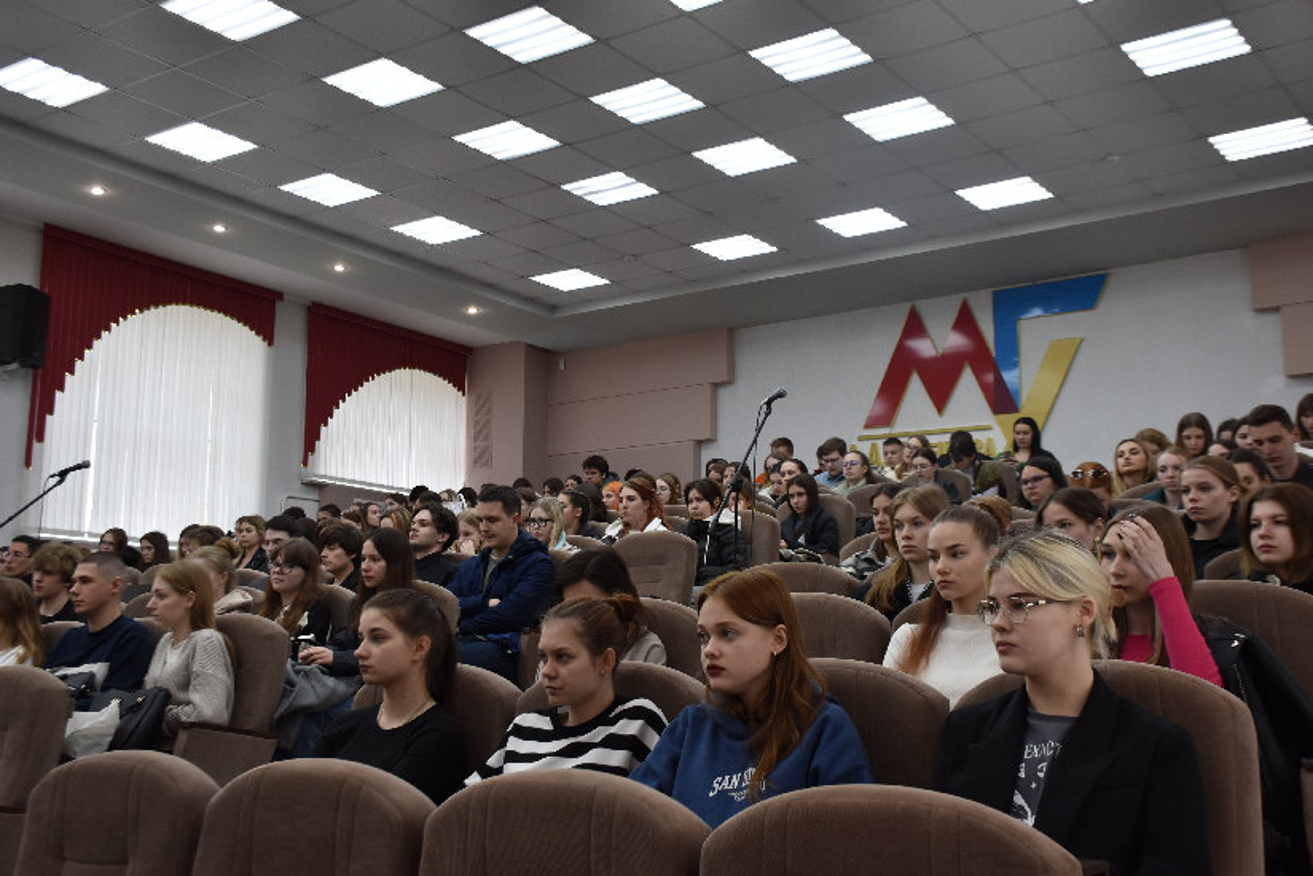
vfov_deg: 33.0
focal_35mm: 40
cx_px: 656
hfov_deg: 47.9
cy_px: 438
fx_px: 1478
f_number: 5
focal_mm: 27
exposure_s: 1/100
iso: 400
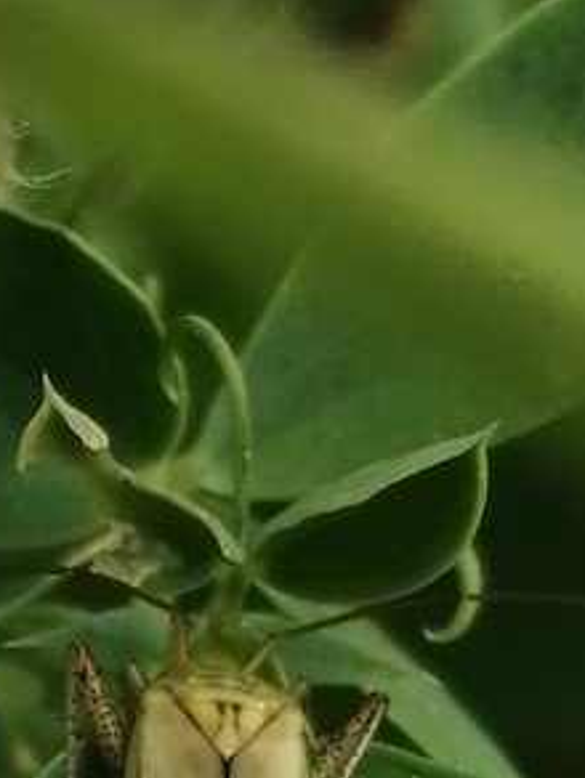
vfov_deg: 8.6
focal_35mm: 227
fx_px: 5111
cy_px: 842
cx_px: 221
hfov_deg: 6.5
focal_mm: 3.46
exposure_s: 1/601
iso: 50
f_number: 1.8
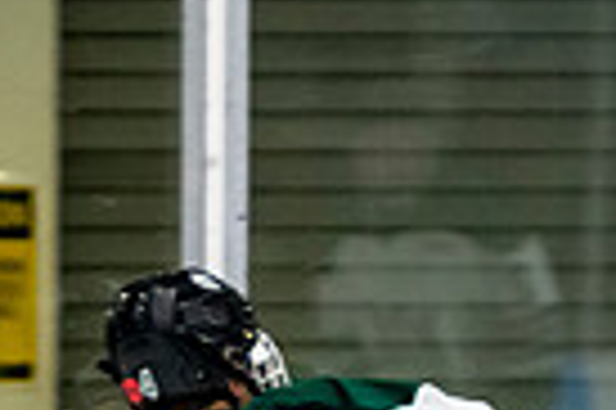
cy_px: 851
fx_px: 16903
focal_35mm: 989
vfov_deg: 1.4
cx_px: 313
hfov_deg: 2.1
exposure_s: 1/640
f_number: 3.2
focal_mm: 175
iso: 2000
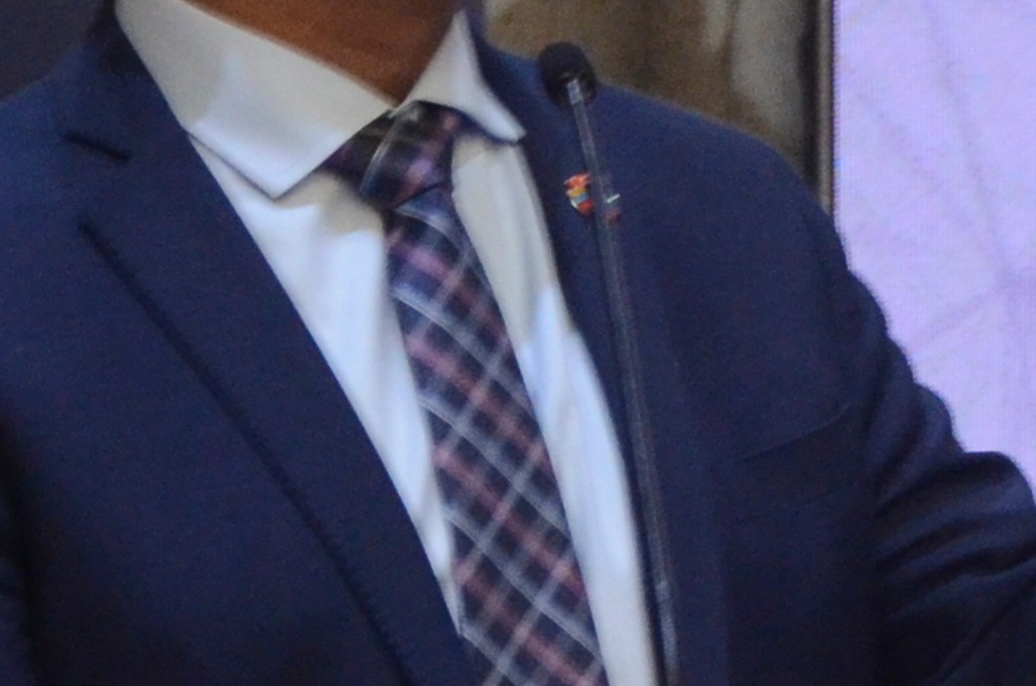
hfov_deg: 3.5
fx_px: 16829
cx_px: 1508
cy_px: 417
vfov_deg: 2.3
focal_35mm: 586
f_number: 5.6
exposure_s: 1/60
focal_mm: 62
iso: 1600
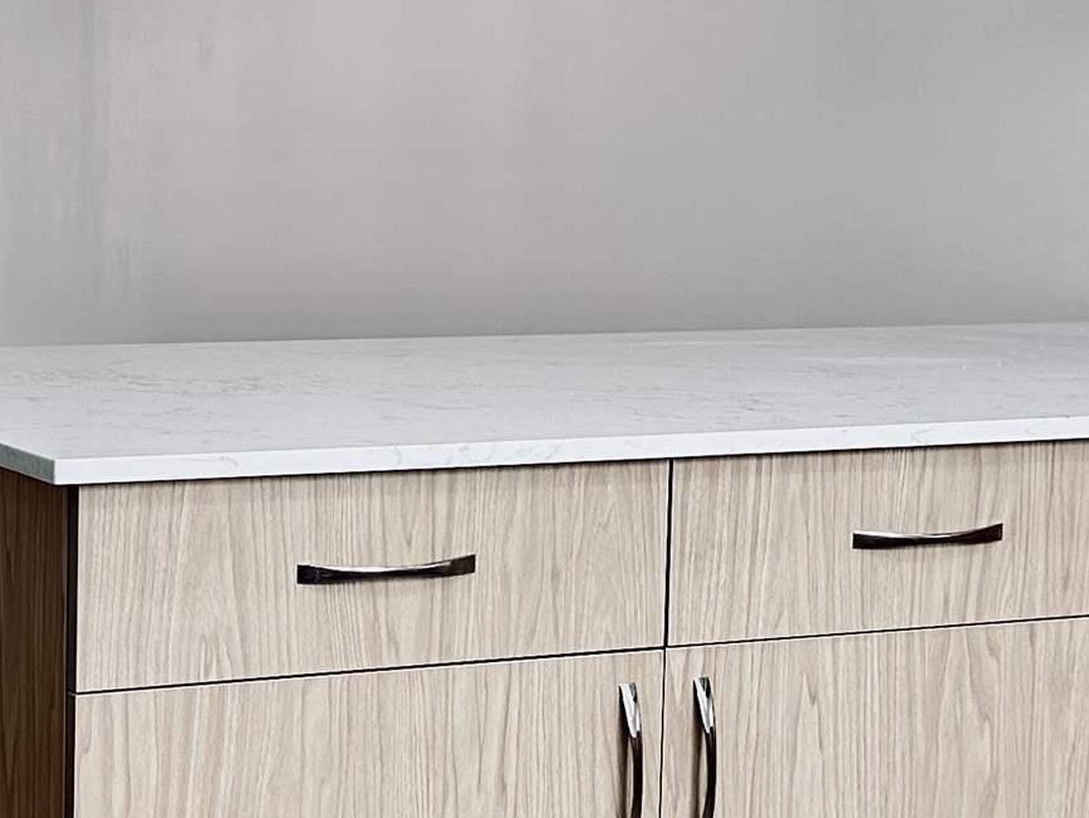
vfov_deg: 17.4
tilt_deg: -5.5
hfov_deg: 22.6
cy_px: 372
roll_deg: -0.7
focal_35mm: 85
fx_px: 2675
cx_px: 182
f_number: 1.78
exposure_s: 1/120
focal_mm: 6.86
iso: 100
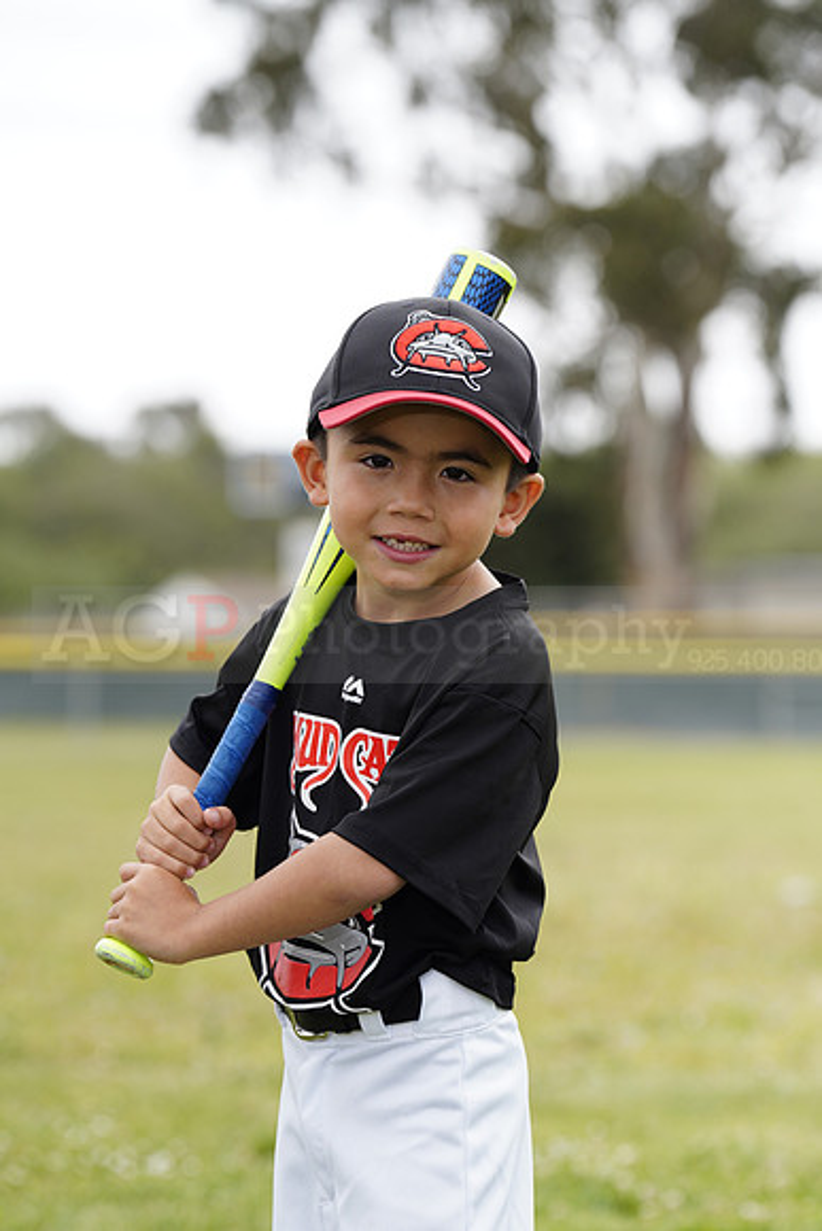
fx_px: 5647
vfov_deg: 12.4
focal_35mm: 165
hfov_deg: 8.3
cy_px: 616
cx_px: 411
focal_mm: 165
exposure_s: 1/250
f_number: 5.6
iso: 100
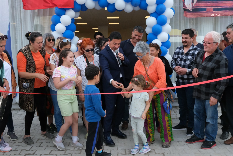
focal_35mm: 37
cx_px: 116
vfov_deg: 35.9
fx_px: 239
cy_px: 78
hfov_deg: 51.9
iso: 6400
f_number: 8
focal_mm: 24.7
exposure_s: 1/2500
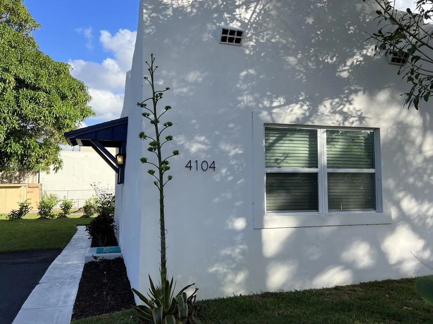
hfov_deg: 56.7
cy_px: 164
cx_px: 243
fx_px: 400
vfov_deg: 44.2
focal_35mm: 32
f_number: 1.5
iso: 50
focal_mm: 5.7
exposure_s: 1/2083
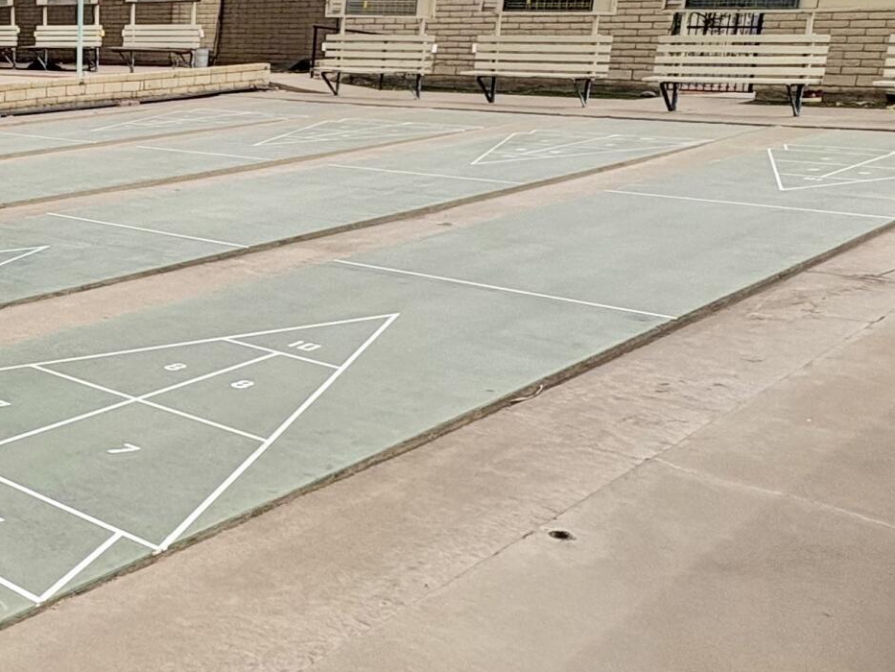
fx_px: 1164
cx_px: -52
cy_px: 319
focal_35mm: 45
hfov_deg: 36.6
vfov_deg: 32.2
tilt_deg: -16.3
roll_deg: +1.5
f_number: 2.2
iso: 50
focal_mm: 2.22
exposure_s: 1/2415
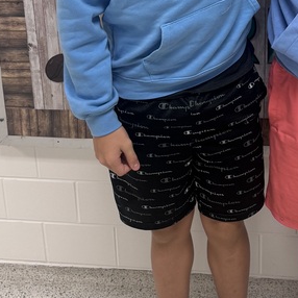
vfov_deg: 22.1
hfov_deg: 22.0
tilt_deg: -19.3
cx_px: 288
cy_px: 17
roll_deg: -1.0
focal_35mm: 76
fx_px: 740
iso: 125
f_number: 1.78
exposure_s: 1/60
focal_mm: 6.76
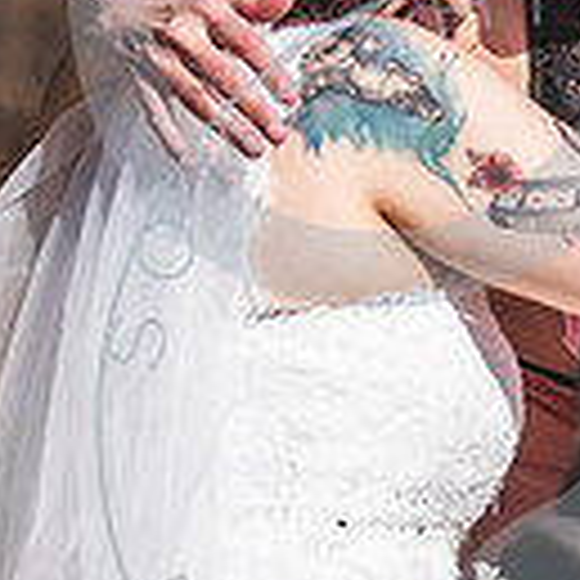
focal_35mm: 297
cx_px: 782
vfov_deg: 5.9
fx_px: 5630
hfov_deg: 5.9
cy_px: 47
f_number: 2.8
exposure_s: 1/2500
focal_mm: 78
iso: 100
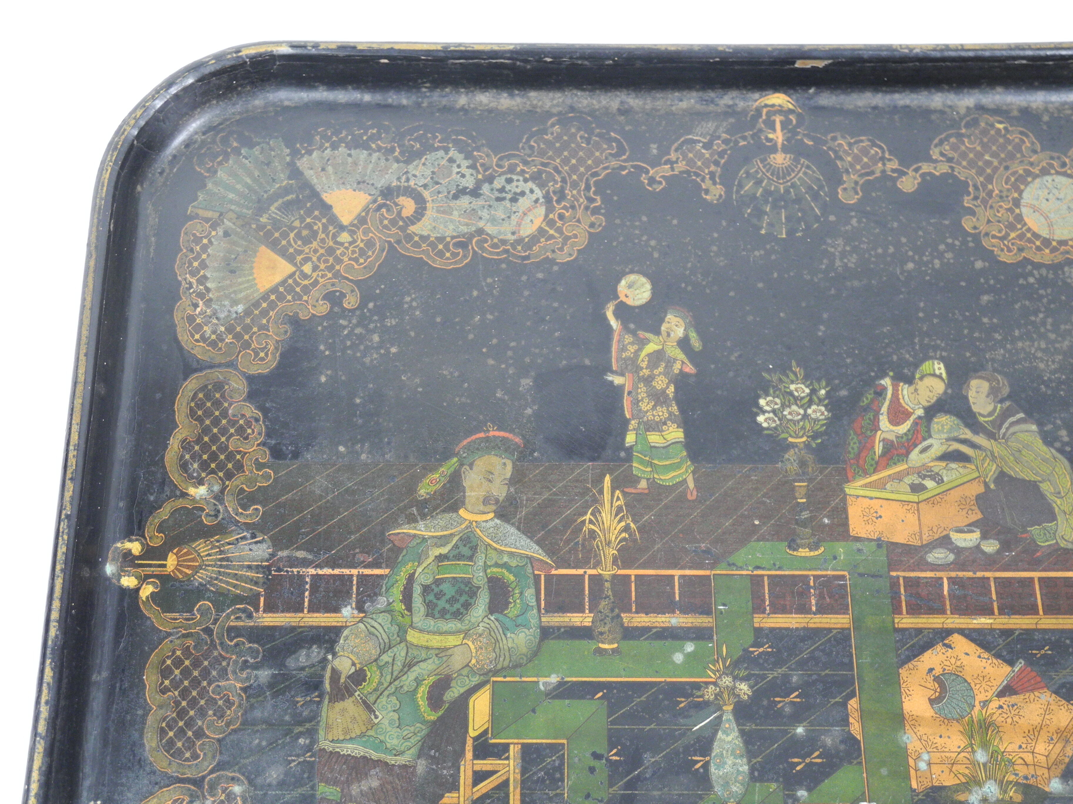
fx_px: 1395
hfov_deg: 42.1
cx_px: 536
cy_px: 402
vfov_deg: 32.2
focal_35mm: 45
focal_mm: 9.7
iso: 400
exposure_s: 1/31.6
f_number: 3.2
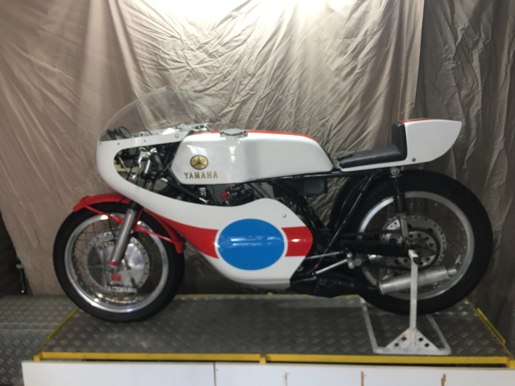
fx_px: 431
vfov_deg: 48.2
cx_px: 258
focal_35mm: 29
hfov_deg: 61.7
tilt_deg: -13.6
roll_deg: +2.4
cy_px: 193
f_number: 2.2
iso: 64
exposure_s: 1/17
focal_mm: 4.15
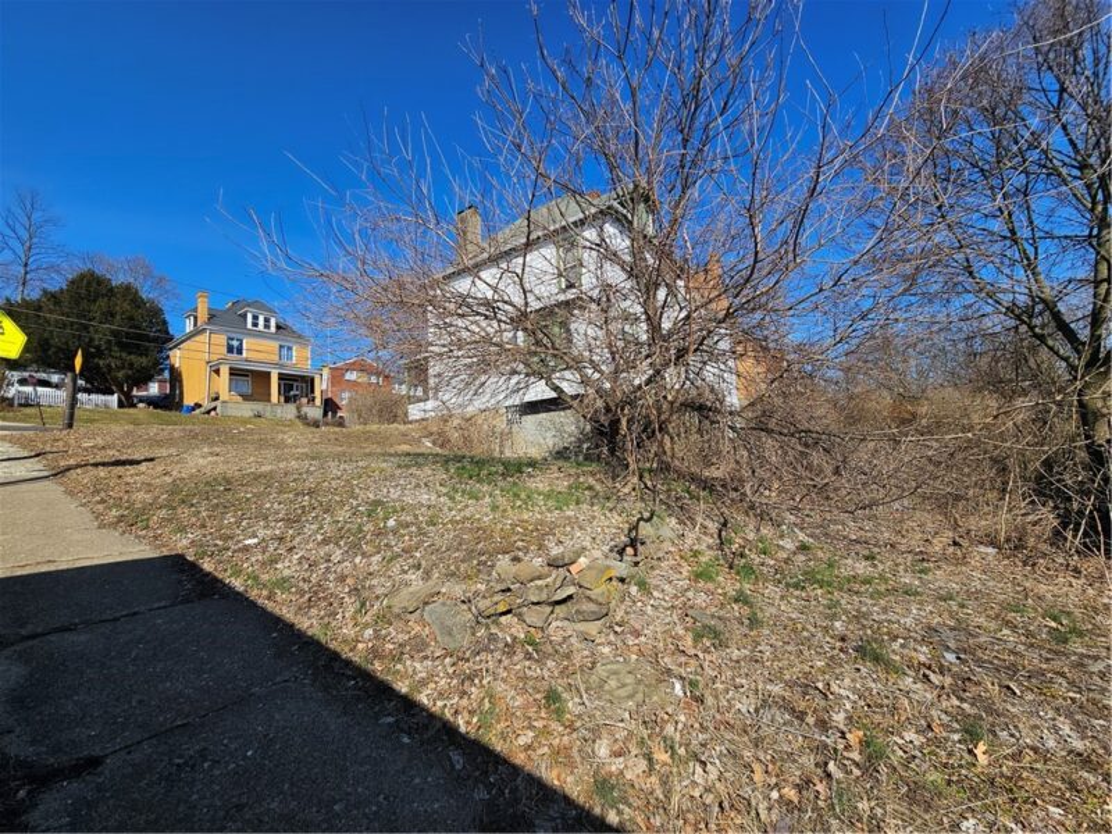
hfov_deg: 106.2
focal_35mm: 13
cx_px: 556
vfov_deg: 89.9
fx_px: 418
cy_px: 417
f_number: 2.2
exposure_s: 1/2151
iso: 50
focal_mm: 2.2
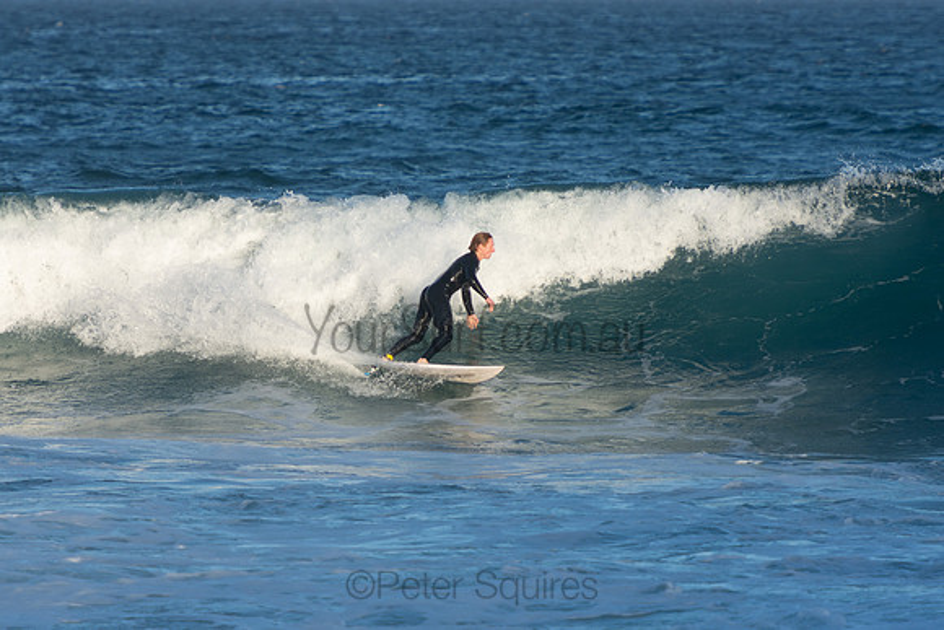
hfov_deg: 4.1
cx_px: 488
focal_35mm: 507
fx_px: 13303
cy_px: 304
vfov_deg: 2.7
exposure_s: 1/800
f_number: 5.6
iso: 220
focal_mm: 320
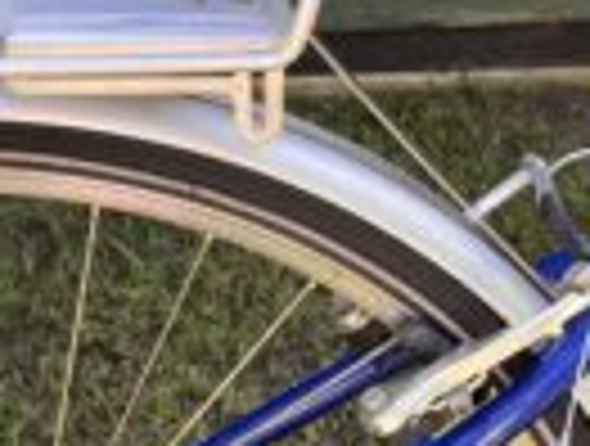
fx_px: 1624
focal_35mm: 95
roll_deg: -0.6
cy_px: 198
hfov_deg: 20.5
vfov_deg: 15.6
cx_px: 212
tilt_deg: -38.6
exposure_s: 1/121
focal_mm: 5.1
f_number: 1.6
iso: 50
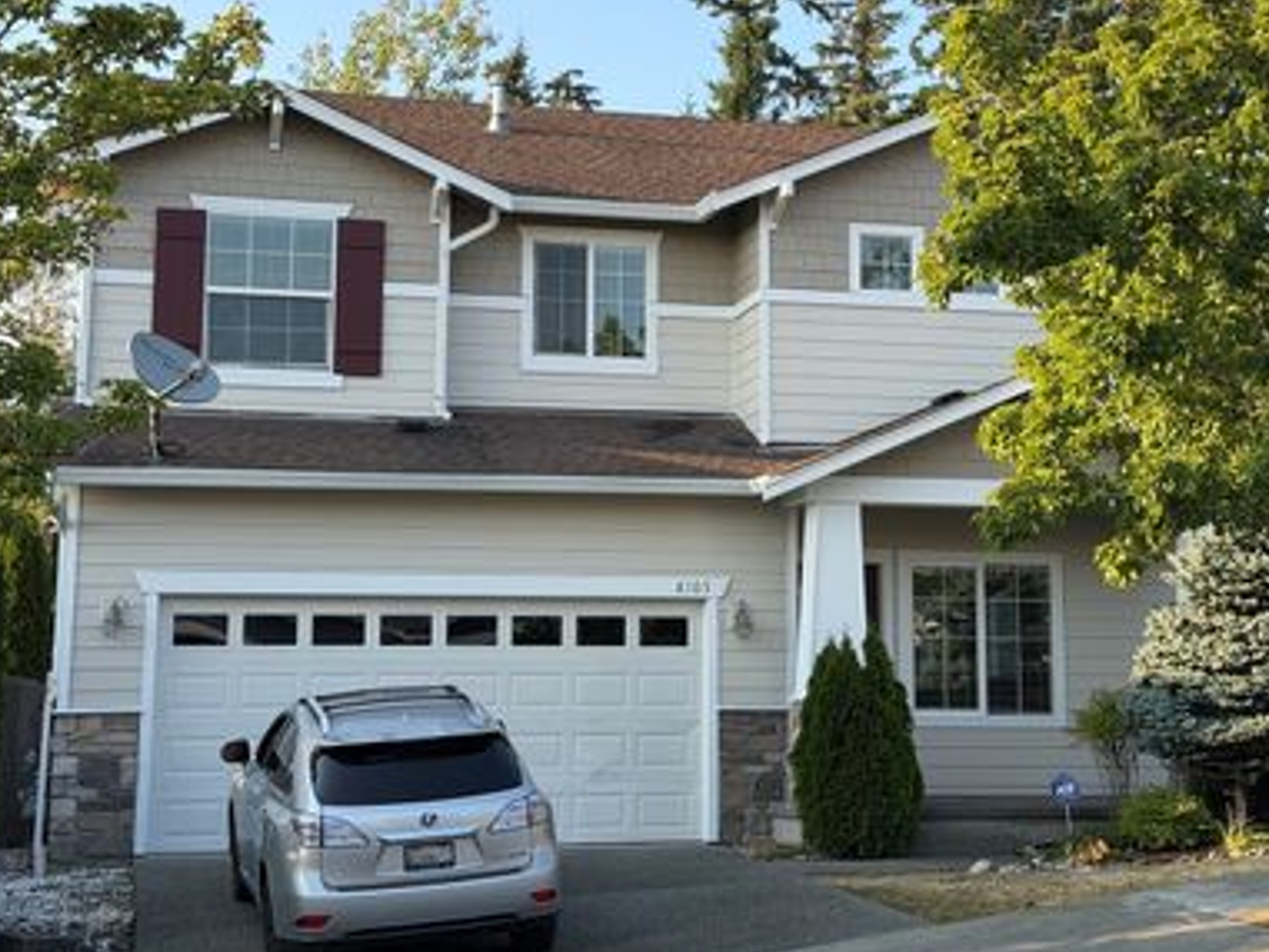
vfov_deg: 23.2
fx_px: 2310
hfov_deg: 30.7
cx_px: 729
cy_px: 341
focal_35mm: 63
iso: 64
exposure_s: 1/1085
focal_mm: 6.76
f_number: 1.78
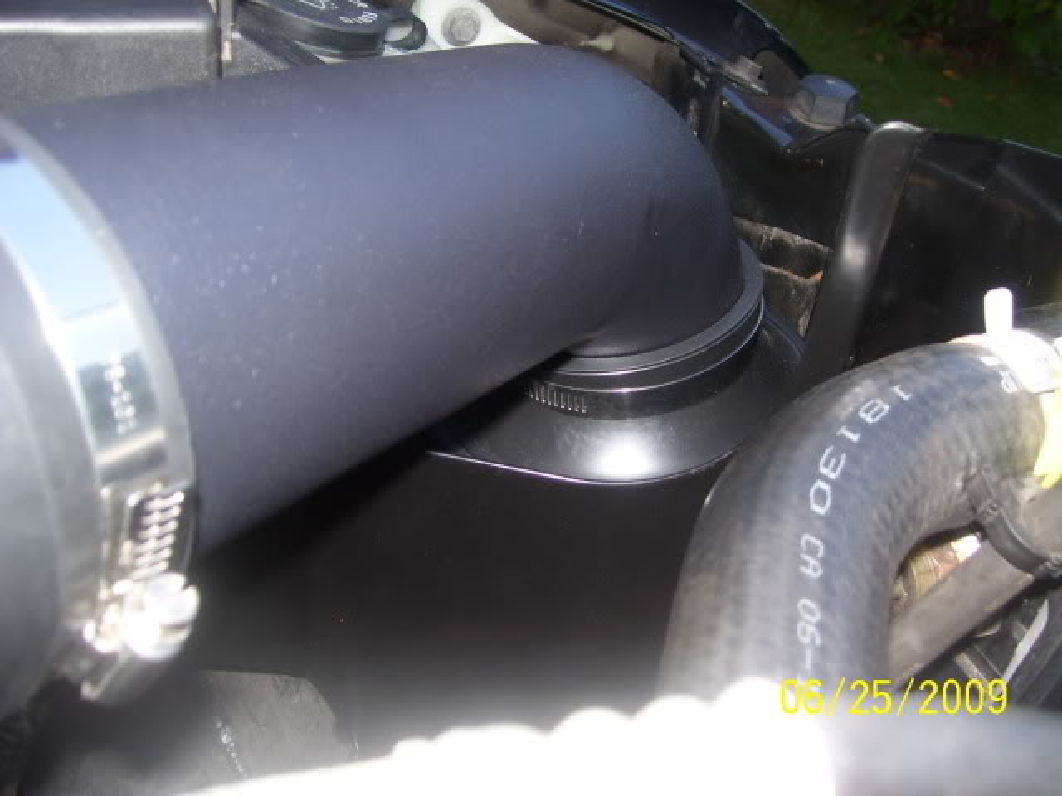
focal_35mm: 36
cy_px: 398
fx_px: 1104
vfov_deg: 39.7
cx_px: 531
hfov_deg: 51.4
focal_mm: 6
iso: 80
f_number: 2.7
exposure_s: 1/60
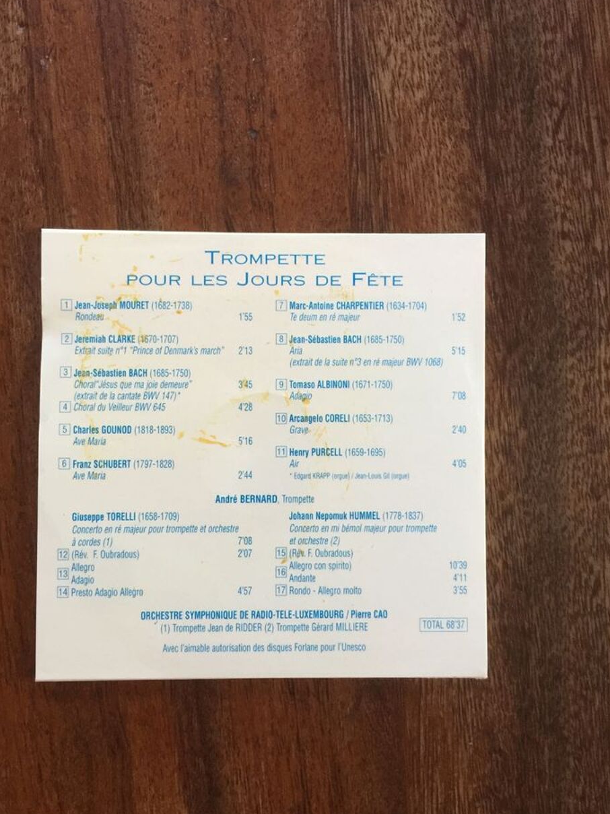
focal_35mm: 32
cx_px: 304
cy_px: 409
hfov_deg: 44.2
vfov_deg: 56.8
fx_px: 752
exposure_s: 1/17
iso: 125
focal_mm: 4.15
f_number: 2.2
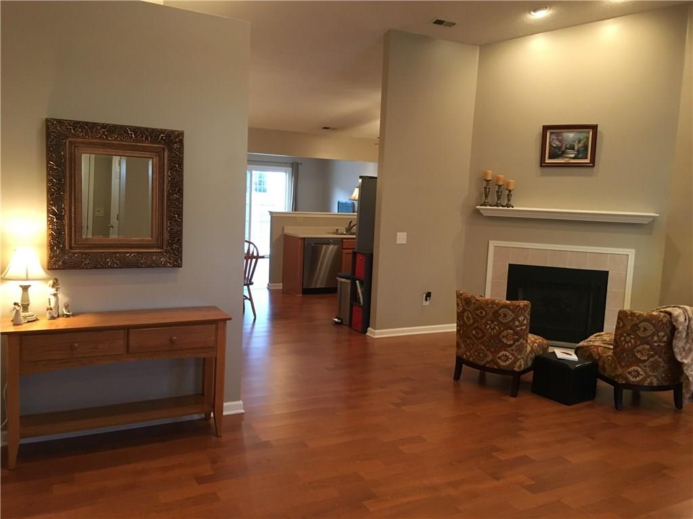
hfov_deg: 61.7
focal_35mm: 29
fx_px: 581
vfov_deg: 48.2
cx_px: 346
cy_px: 260
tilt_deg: -5.9
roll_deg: -2.2
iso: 200
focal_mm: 4.15
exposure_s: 1/30
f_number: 2.2
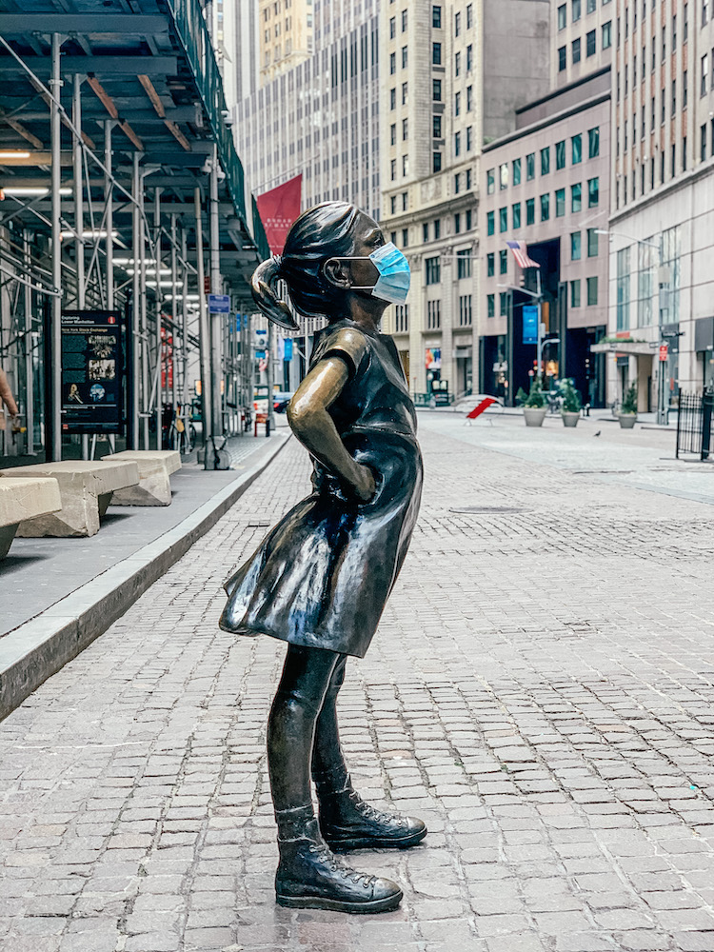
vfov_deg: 36.8
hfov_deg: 28.0
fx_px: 1430
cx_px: 357
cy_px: 476
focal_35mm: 52
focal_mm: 6
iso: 80
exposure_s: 1/120
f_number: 2.4
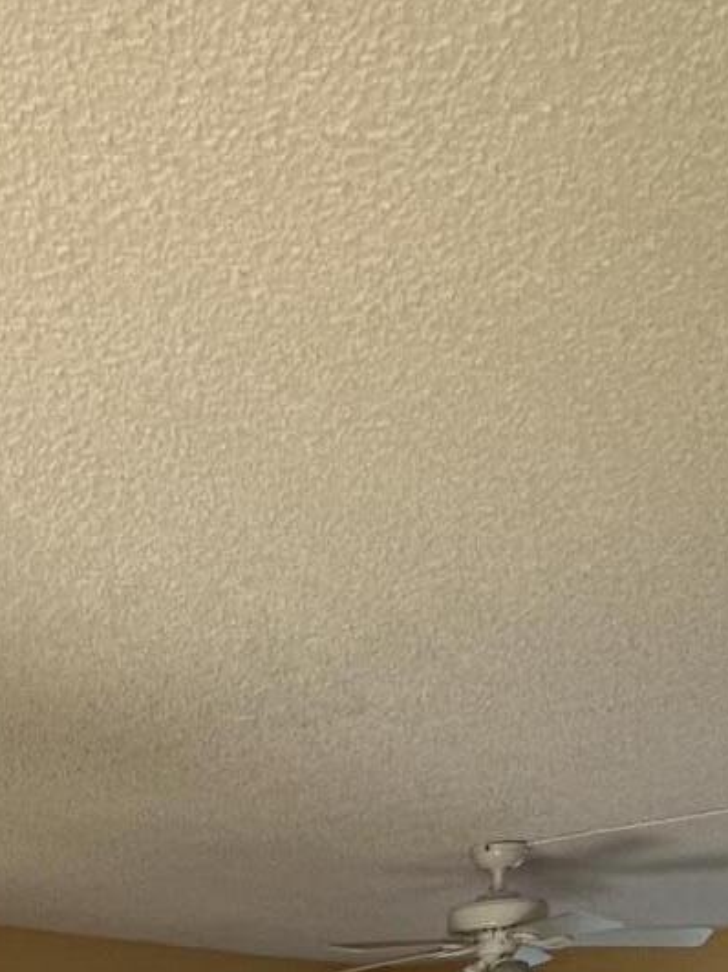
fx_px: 1375
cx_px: -27
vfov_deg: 28.2
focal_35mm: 49
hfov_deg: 27.6
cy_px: 1400
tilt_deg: -11.0
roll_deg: +3.6
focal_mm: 1.57
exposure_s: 1/99
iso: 200
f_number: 1.8
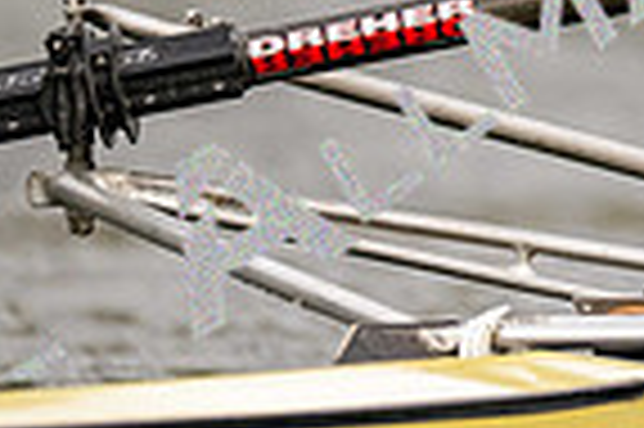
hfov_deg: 0.8
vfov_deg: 0.6
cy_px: -356
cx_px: 1085
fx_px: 43438
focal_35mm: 2431
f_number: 4
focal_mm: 600
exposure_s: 1/2500
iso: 720
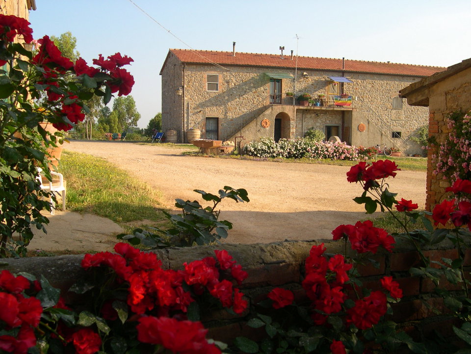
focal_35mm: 38
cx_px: 236
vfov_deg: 37.7
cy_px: 177
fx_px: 517
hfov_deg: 49.0
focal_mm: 8
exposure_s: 1/90.7
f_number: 7.6
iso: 100
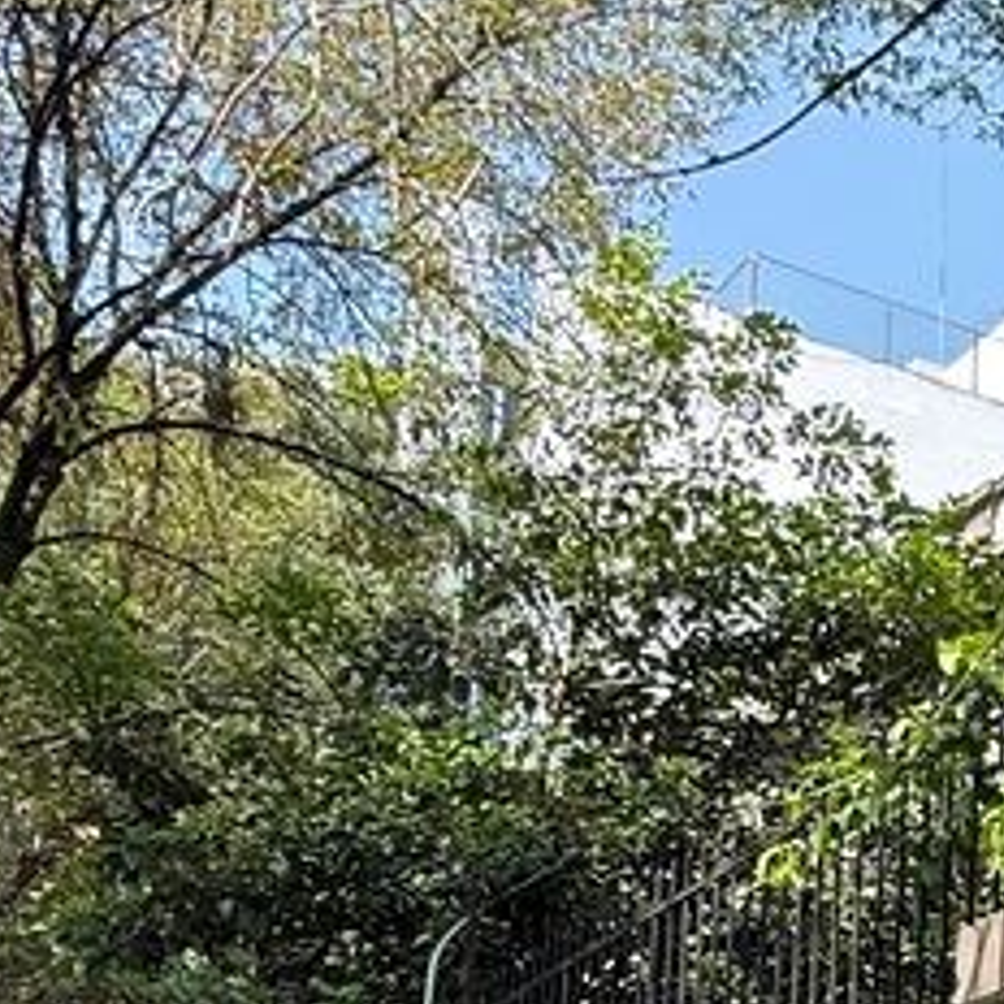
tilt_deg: +11.5
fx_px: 2100
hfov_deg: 22.2
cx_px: 1502
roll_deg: +0.4
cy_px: 1017
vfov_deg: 25.5
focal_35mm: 64
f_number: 2.2
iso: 64
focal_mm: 2.22
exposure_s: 1/370
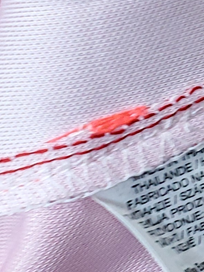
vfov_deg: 14.8
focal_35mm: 133
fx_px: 1045
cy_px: 100
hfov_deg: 11.0
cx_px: 235
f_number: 2.4
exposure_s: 1/20
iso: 250
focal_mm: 4.3
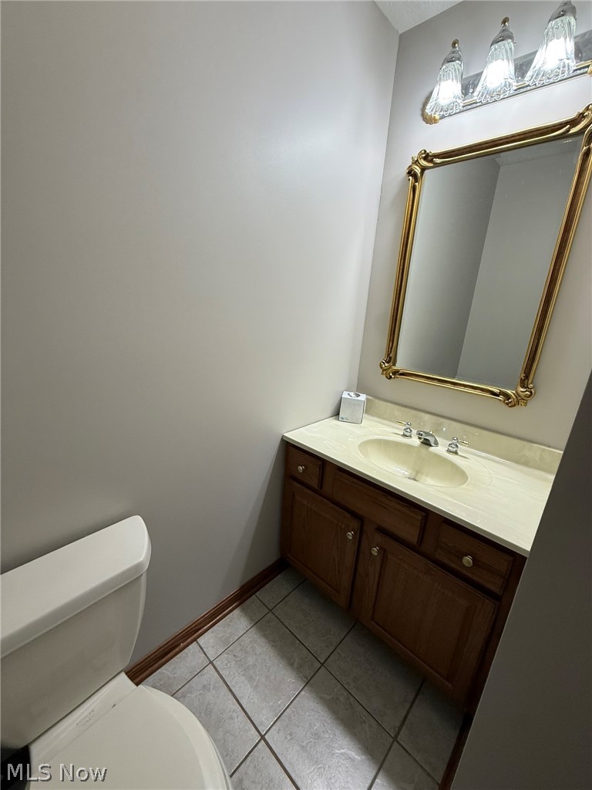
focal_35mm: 14
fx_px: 319
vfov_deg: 102.1
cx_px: 296
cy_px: 395
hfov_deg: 85.7
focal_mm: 2.22
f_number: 2.2
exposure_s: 1/120
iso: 160
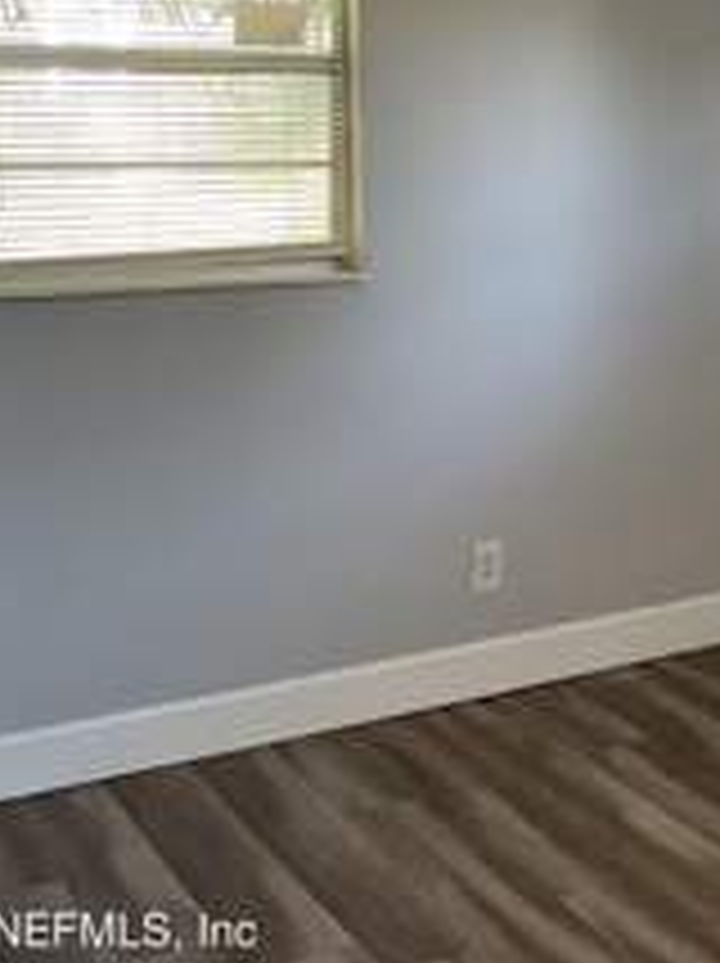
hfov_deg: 20.7
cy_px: 191
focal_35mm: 65
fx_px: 1806
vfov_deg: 29.2
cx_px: 918
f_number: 1.8
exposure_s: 1/60
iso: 160
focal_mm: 3
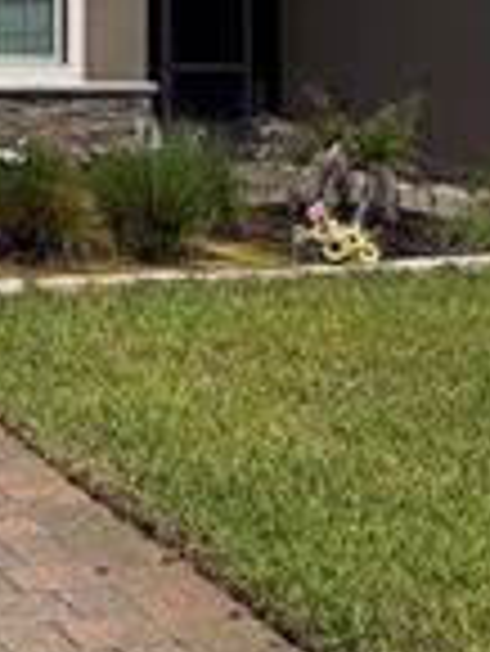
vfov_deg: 25.0
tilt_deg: +2.6
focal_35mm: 74
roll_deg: -0.7
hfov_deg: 18.3
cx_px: -180
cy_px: -9
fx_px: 1395
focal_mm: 2.22
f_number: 2.2
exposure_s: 1/1431
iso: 20
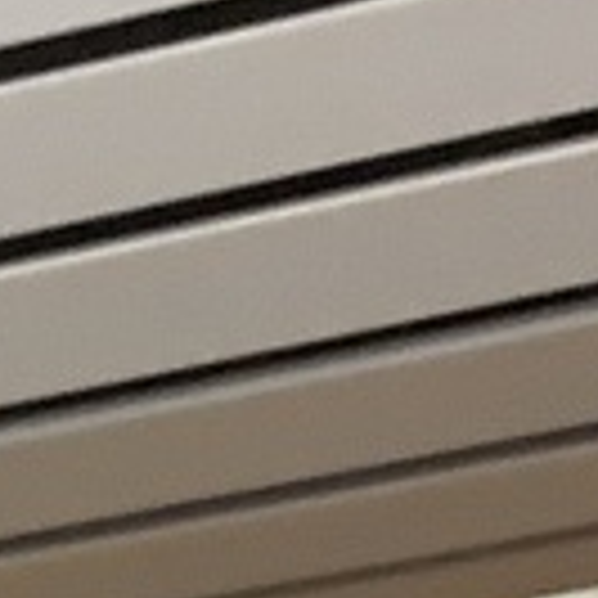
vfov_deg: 8.0
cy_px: 1331
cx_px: -45
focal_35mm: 206
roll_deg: +11.4
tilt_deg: -11.8
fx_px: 4026
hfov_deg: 8.4
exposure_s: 1/50
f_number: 2.4
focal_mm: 3.3
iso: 320
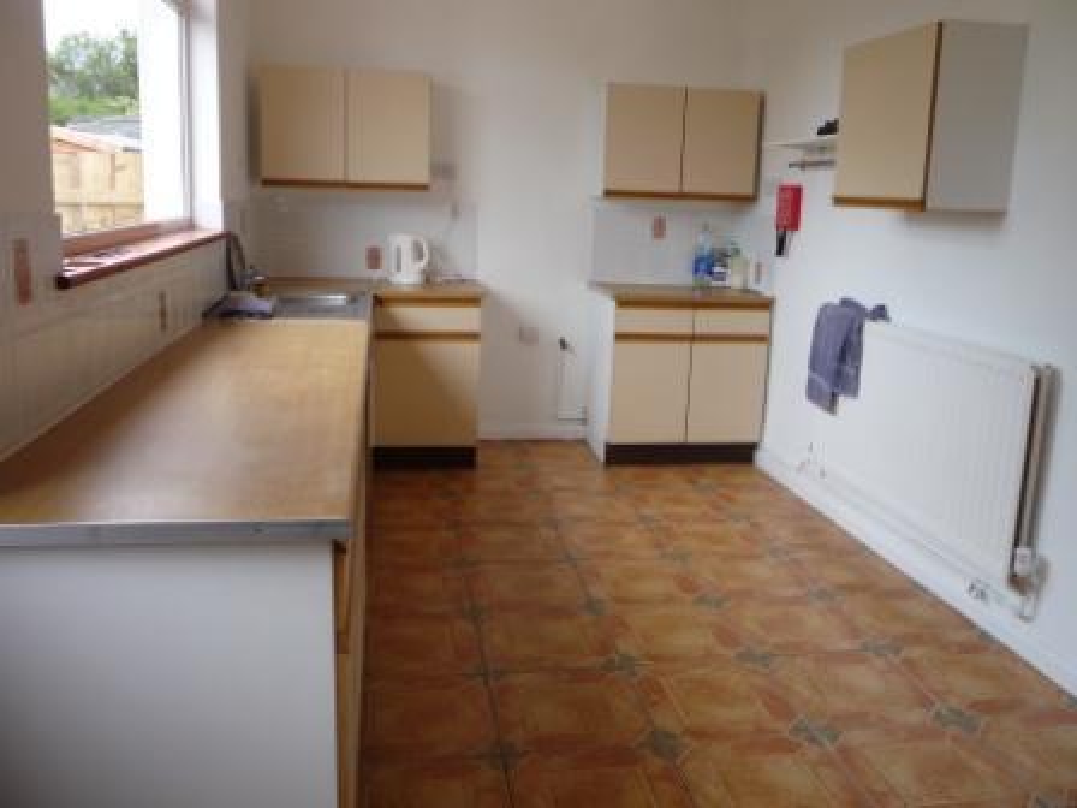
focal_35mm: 30
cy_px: 404
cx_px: 538
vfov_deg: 46.8
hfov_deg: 60.0
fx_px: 933
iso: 100
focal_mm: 5.2
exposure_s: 1/50
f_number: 3.3
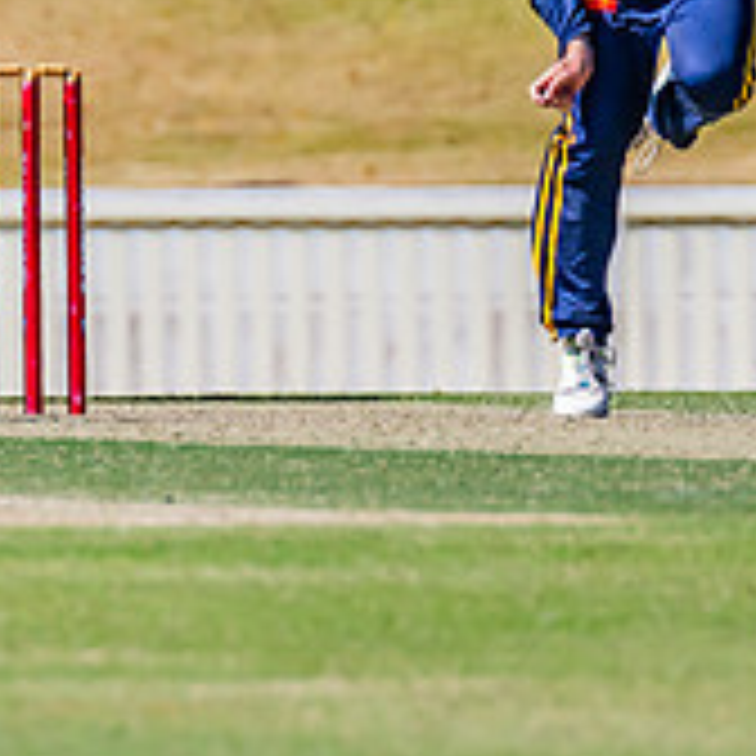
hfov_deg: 0.9
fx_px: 49837
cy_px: -28
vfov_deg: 0.9
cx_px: 588
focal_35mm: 2017
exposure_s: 1/2000
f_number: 8
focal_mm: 600
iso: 640
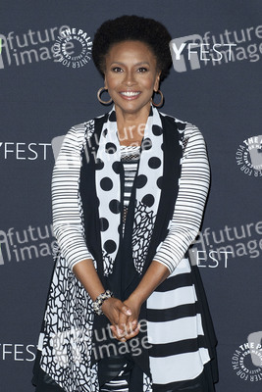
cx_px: 131
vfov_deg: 28.8
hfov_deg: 19.5
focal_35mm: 70
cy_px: 196
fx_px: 763
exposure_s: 1/320
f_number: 5.6
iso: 640
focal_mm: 70
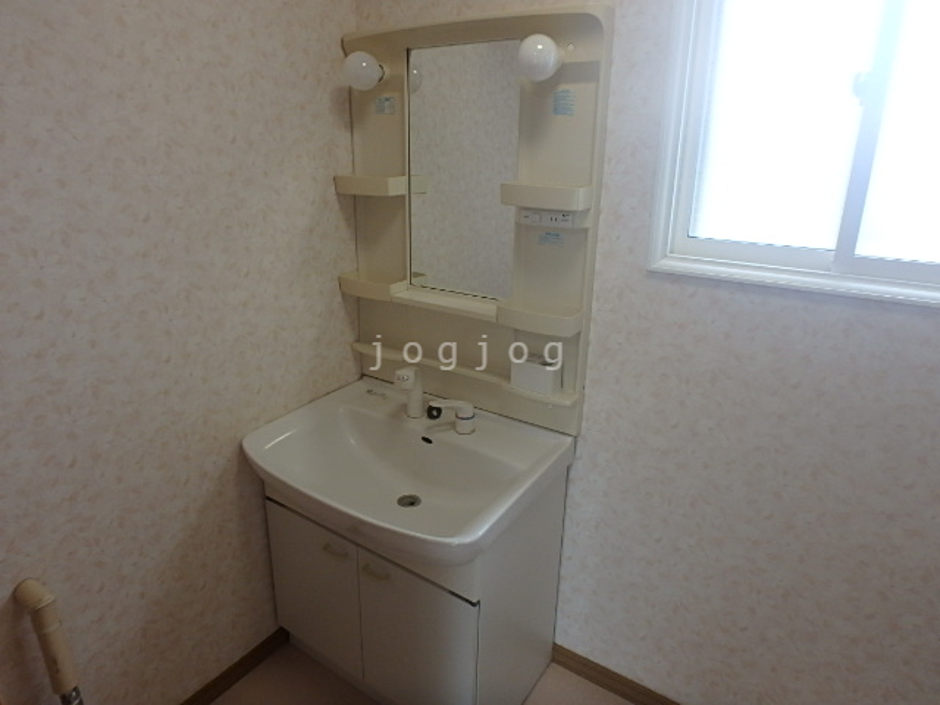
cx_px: 470
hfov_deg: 79.0
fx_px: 570
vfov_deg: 63.4
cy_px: 352
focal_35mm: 21
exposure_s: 1/40
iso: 200
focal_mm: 3.7
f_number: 3.5
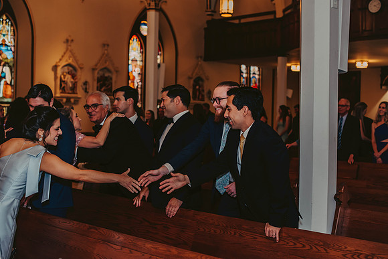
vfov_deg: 27.0
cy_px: 130
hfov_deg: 39.6
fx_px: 539
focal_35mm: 50
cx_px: 194
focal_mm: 50
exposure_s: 1/125
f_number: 2.8
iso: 800
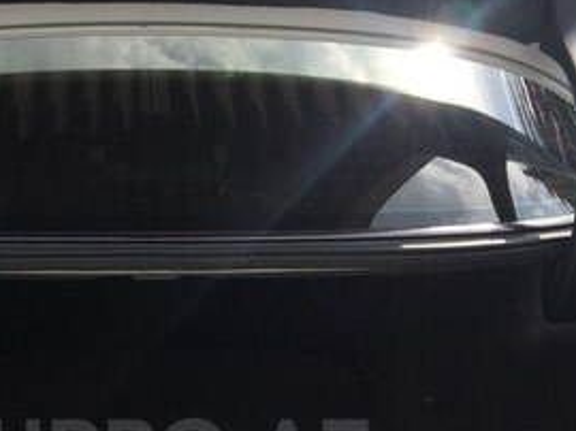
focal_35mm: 71
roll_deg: +2.3
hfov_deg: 27.1
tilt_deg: -28.6
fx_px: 1180
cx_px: 151
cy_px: 451
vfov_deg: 19.9
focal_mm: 4.15
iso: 32
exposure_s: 1/1244
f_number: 2.2
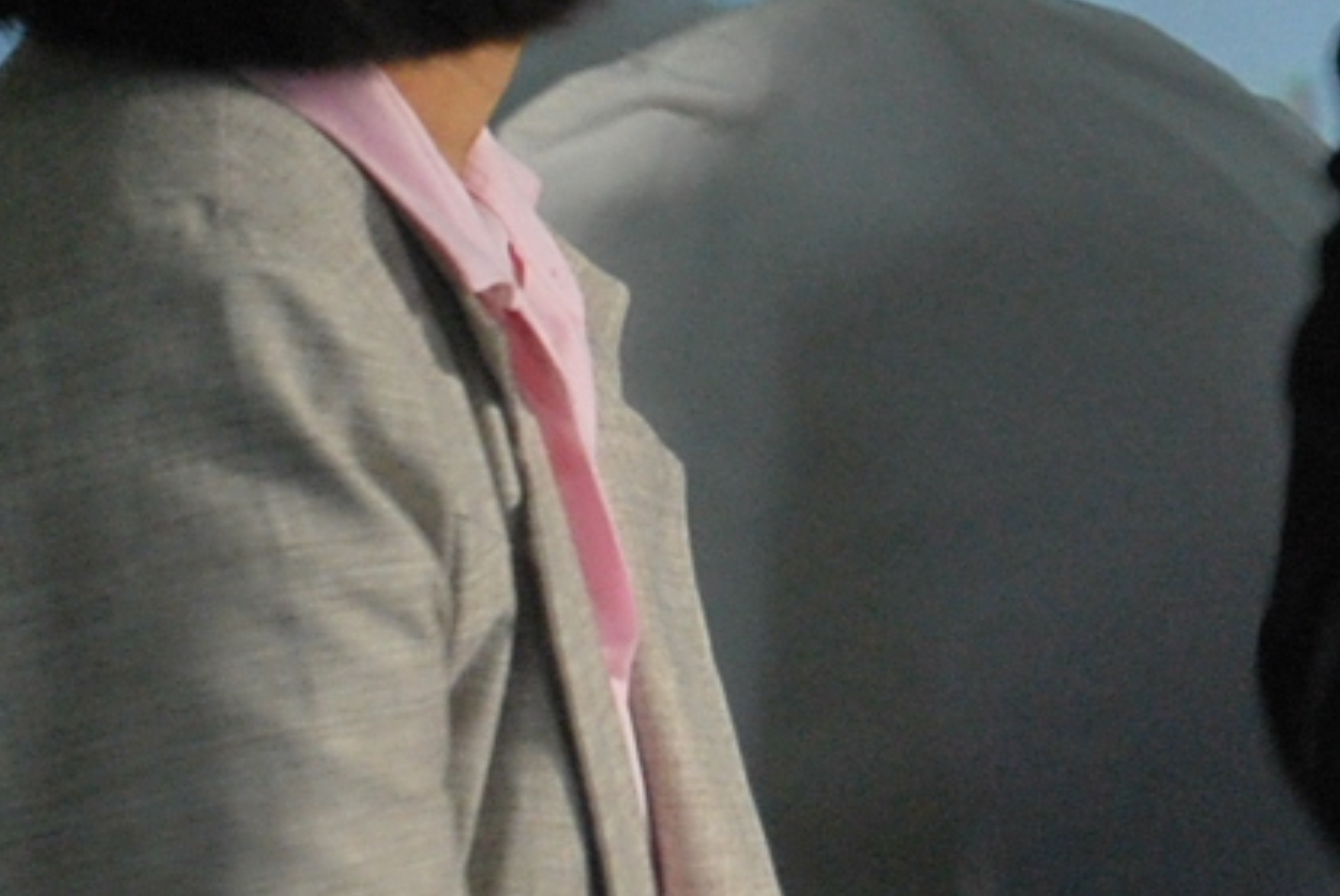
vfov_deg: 3.6
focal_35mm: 383
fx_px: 14283
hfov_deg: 5.3
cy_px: -591
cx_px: 2355
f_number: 5.6
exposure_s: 1/8
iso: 400
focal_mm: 55
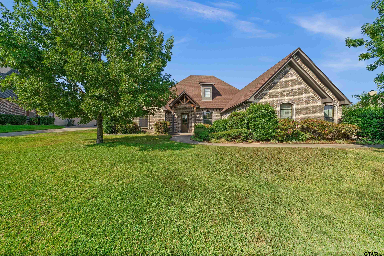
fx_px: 128
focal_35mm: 12
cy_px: 128
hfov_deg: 112.6
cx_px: 192
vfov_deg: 90.0
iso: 400
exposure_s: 1/400
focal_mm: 12
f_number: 8
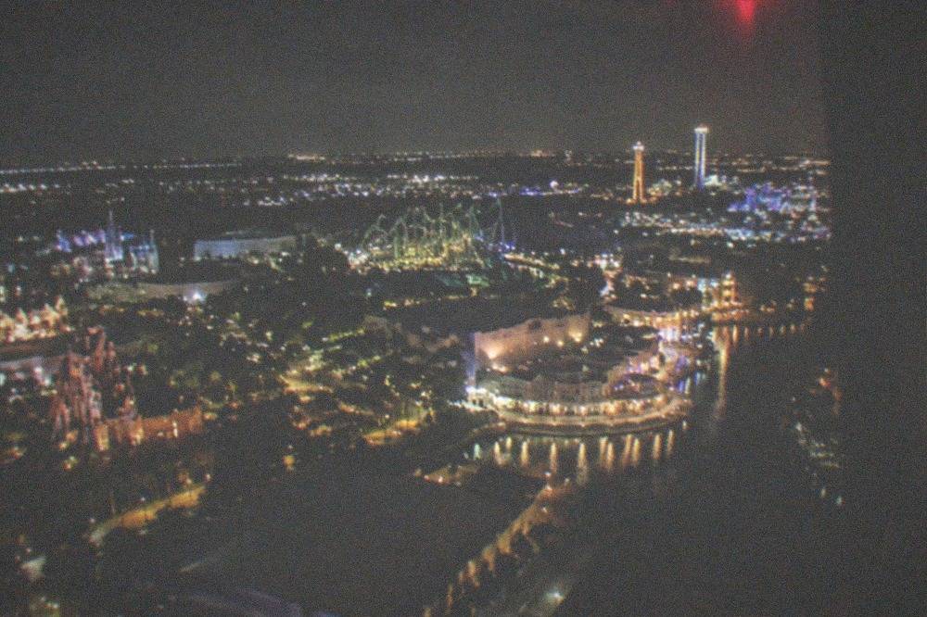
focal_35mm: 35
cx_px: 464
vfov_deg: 37.8
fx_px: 901
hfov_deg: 54.5
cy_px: 308
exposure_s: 1/40
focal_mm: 35
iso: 1250
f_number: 8
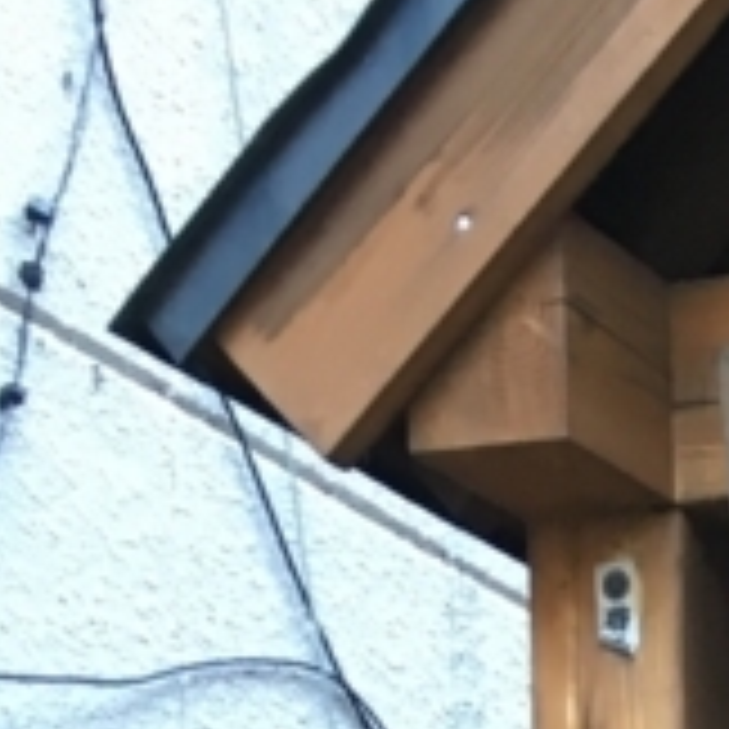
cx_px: 1598
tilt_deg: -5.2
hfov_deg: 9.8
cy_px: 2016
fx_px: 3860
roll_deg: +2.0
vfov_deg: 9.1
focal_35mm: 162
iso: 64
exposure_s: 1/30
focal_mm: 4.15
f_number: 2.2
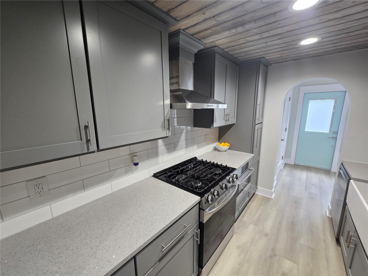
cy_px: 138
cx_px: 184
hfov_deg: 106.2
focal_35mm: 13
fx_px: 138
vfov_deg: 89.9
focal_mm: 2.2
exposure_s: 1/60
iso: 160
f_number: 2.2
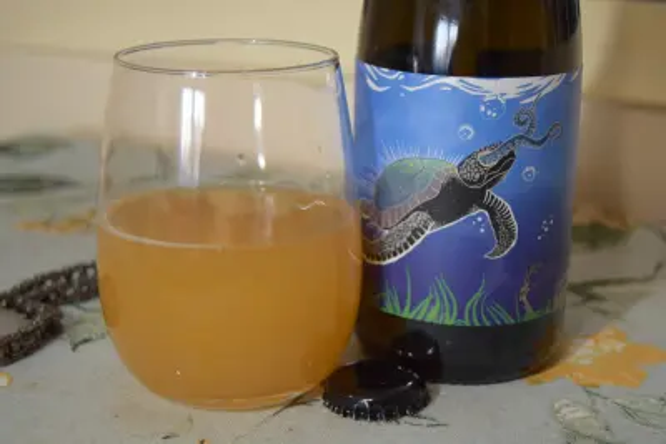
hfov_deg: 31.9
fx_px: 1166
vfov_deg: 21.6
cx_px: 333
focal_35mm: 63
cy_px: 222
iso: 1250
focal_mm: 42
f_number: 5
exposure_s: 1/60
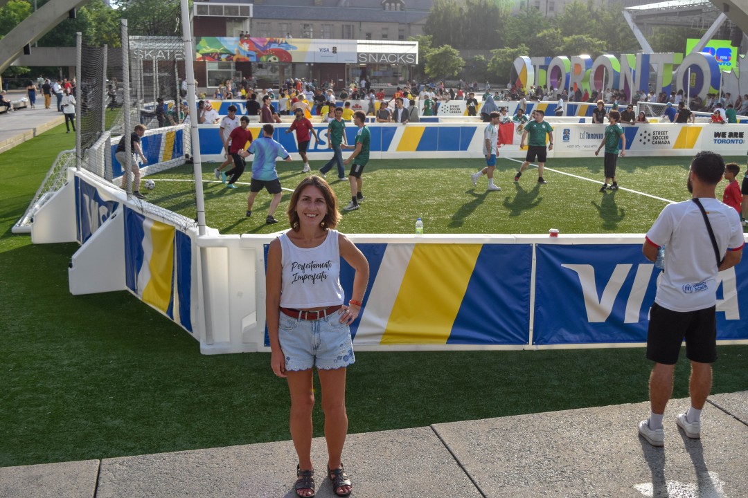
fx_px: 779
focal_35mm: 38
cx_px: 374
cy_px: 249
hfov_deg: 51.3
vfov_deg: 35.5
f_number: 4.8
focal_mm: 25
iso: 400
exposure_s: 1/1500
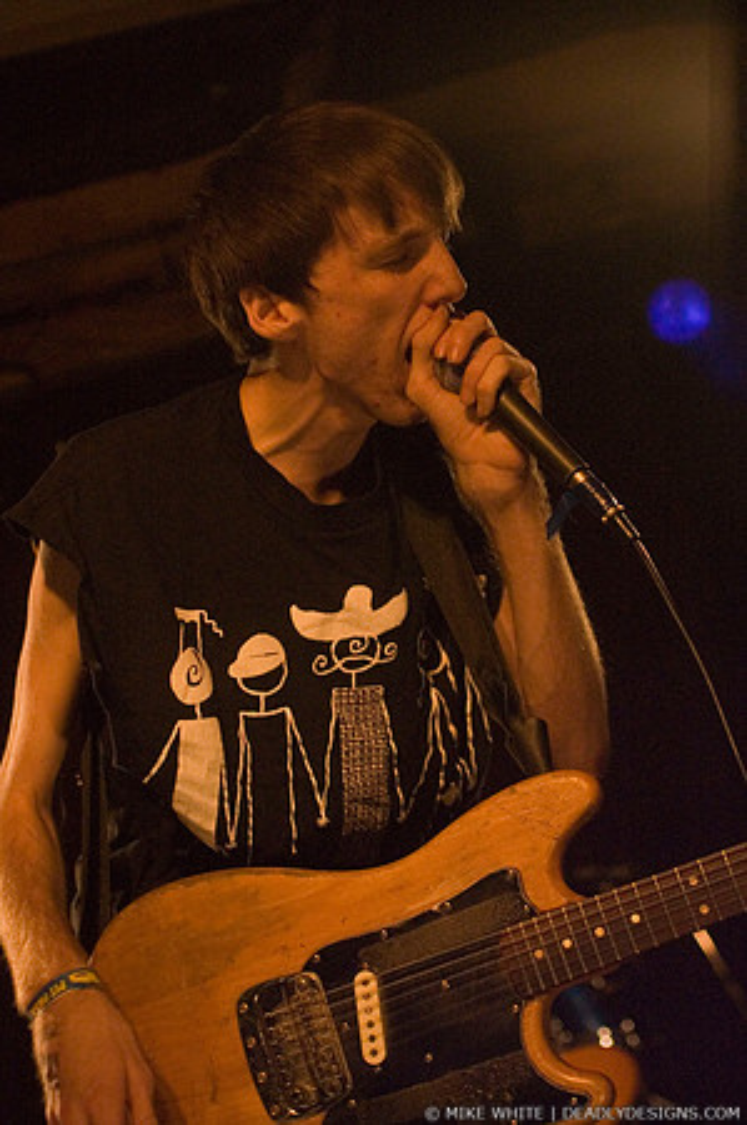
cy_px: 562
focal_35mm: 66
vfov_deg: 30.5
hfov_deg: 20.6
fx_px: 2059
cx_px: 374
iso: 1600
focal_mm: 44
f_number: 2.8
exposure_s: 1/320
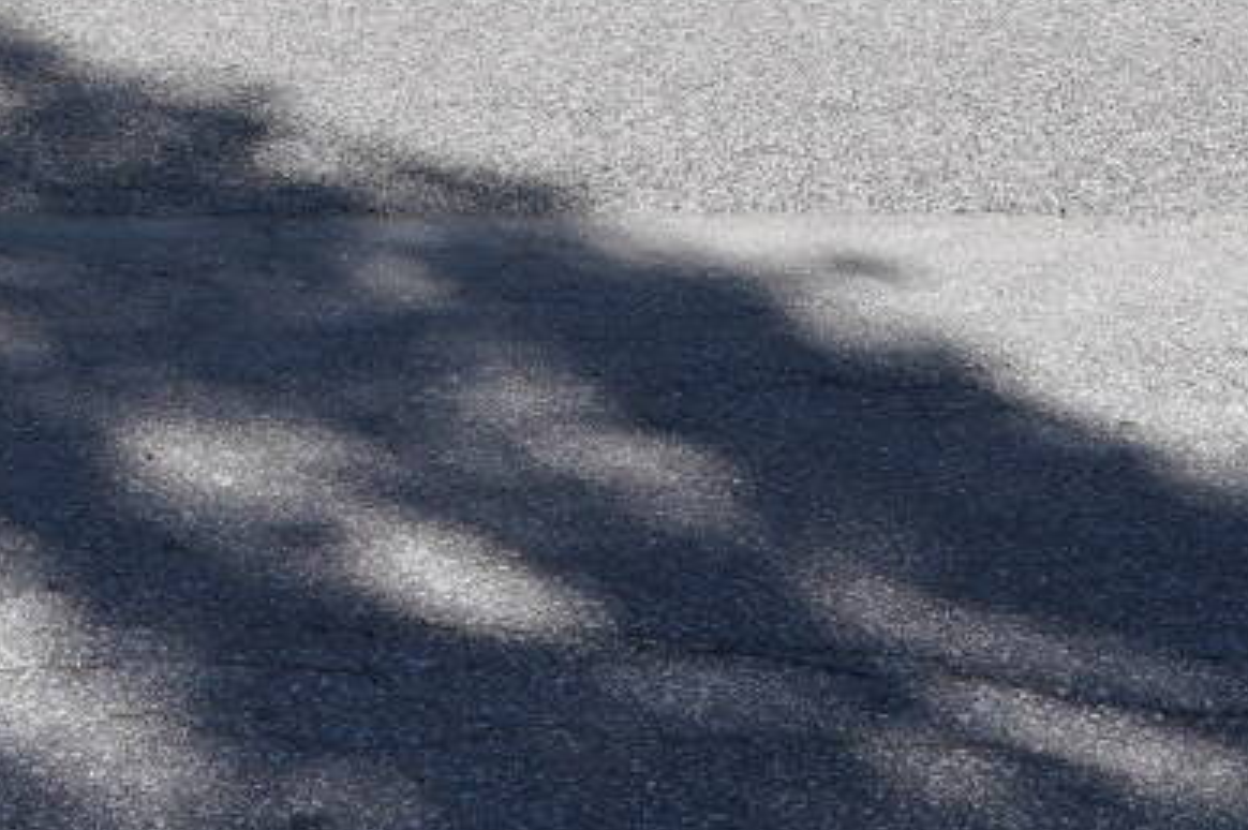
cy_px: -1126
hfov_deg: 25.7
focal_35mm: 78
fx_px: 2702
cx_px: 296
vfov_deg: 13.3
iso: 100
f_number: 14
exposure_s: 1/80
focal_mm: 14
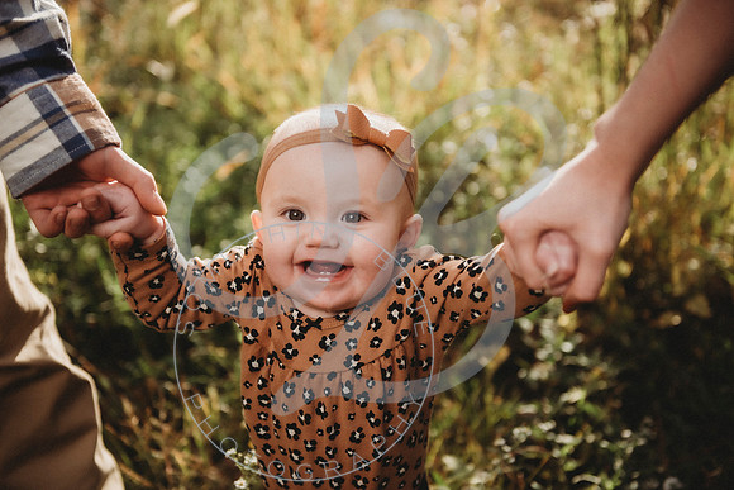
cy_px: 245
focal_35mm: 48
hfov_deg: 41.1
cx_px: 367
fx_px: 979
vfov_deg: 28.1
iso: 100
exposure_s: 1/800
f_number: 2.8
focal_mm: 48
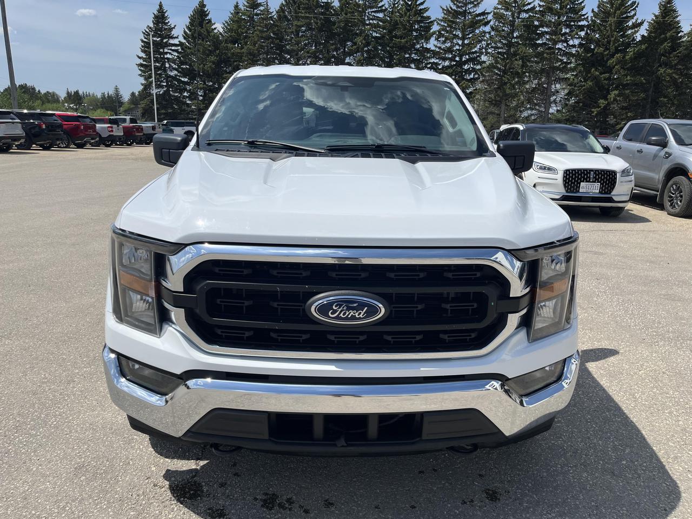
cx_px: 346
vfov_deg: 53.1
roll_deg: -1.6
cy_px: 260
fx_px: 520
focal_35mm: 26
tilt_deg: -16.3
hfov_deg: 67.3
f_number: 1.6
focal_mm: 5.1
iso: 50
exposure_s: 1/6897
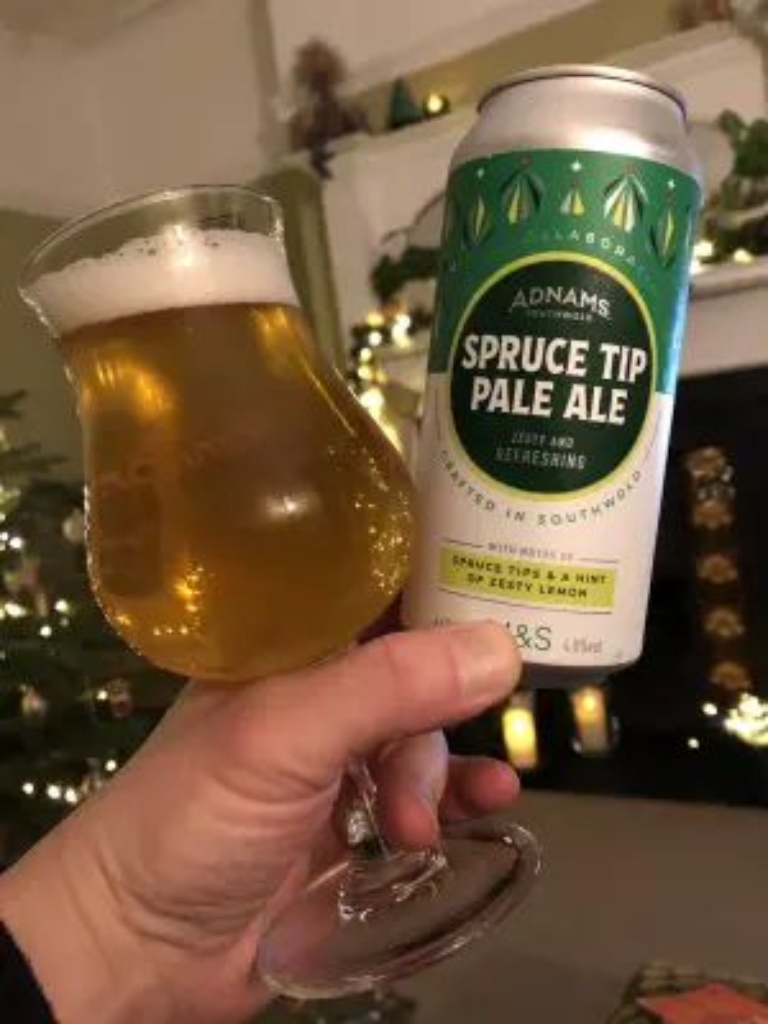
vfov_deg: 63.4
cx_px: 384
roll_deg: +8.5
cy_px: 512
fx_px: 828
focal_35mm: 28
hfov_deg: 49.7
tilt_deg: -3.9
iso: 125
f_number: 1.8
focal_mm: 3.99
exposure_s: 1/4
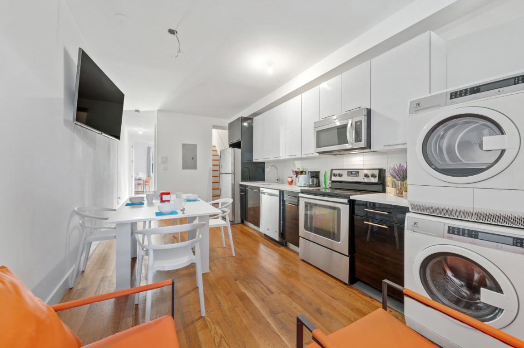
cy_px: 174
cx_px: 262
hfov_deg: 104.3
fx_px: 204
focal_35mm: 14
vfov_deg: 81.1
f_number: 11
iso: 320
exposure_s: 4
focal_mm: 14
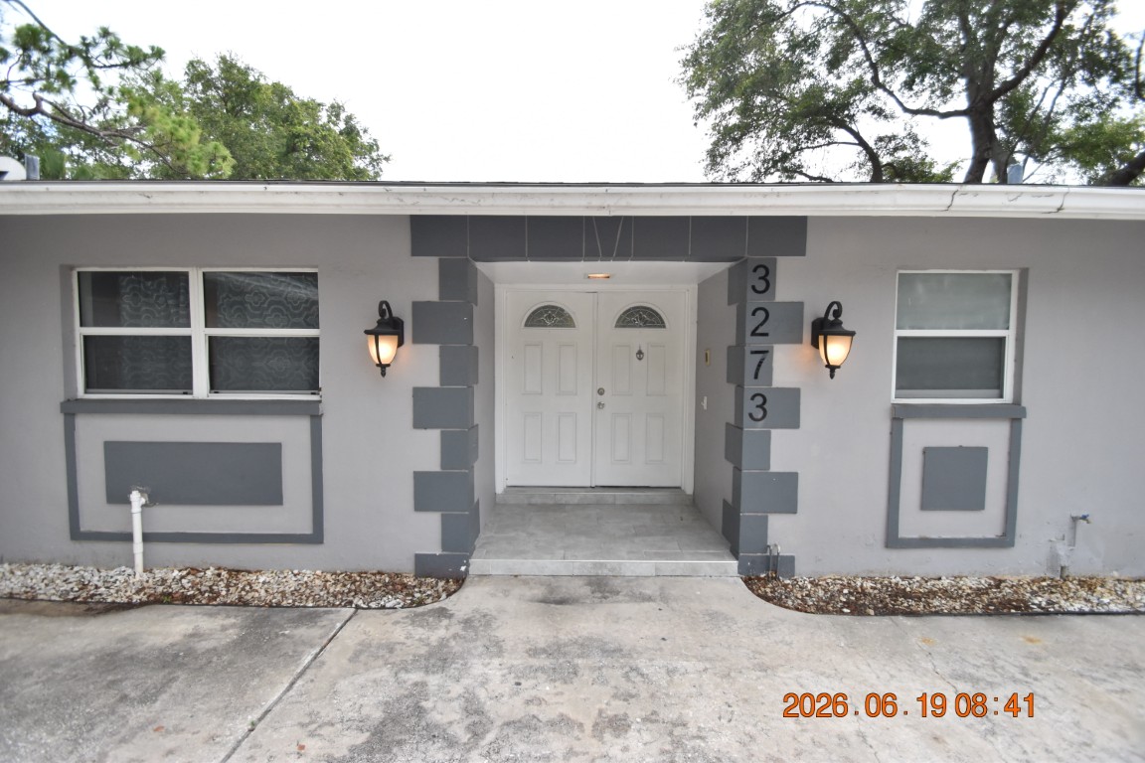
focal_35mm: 15
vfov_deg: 77.3
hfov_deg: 100.4
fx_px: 477
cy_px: 382
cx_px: 572
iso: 800
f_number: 3.5
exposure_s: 1/1000
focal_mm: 10
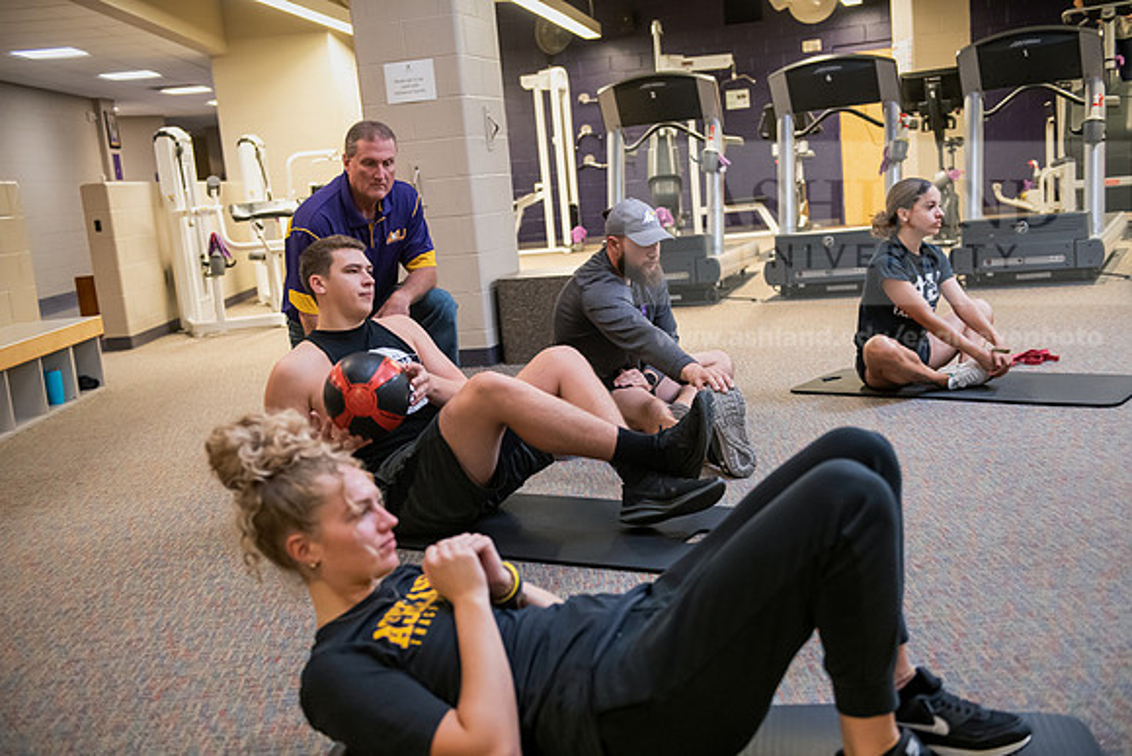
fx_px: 1195
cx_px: 566
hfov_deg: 50.7
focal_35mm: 38
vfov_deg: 35.1
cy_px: 378
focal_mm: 38
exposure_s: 1/200
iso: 2000
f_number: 3.2
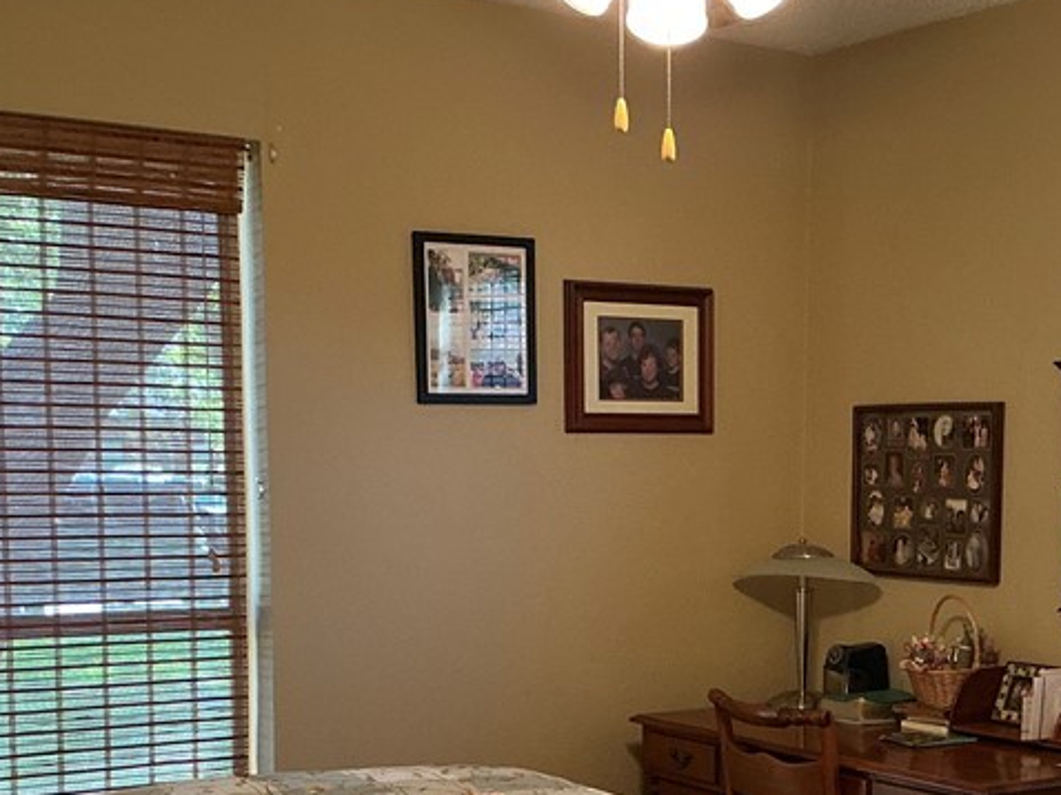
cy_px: 684
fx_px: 1838
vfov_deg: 23.9
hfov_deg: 31.9
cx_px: 732
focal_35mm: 60
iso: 160
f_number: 1.8
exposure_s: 1/60
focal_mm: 3
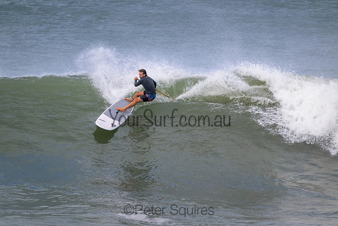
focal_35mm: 800
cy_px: 113
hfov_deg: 2.6
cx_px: 169
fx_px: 7513
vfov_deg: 1.7
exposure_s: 1/2000
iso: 1250
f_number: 11
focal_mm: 800
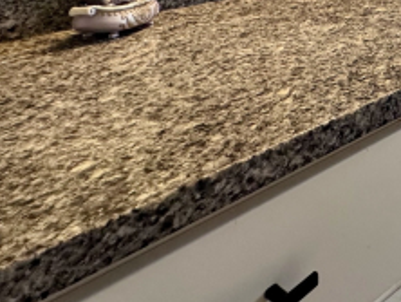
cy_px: -127
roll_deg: +0.2
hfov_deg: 32.1
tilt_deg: -0.7
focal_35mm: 42
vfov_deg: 26.8
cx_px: 539
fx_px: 487
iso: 320
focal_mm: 2.22
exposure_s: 1/120
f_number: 2.2
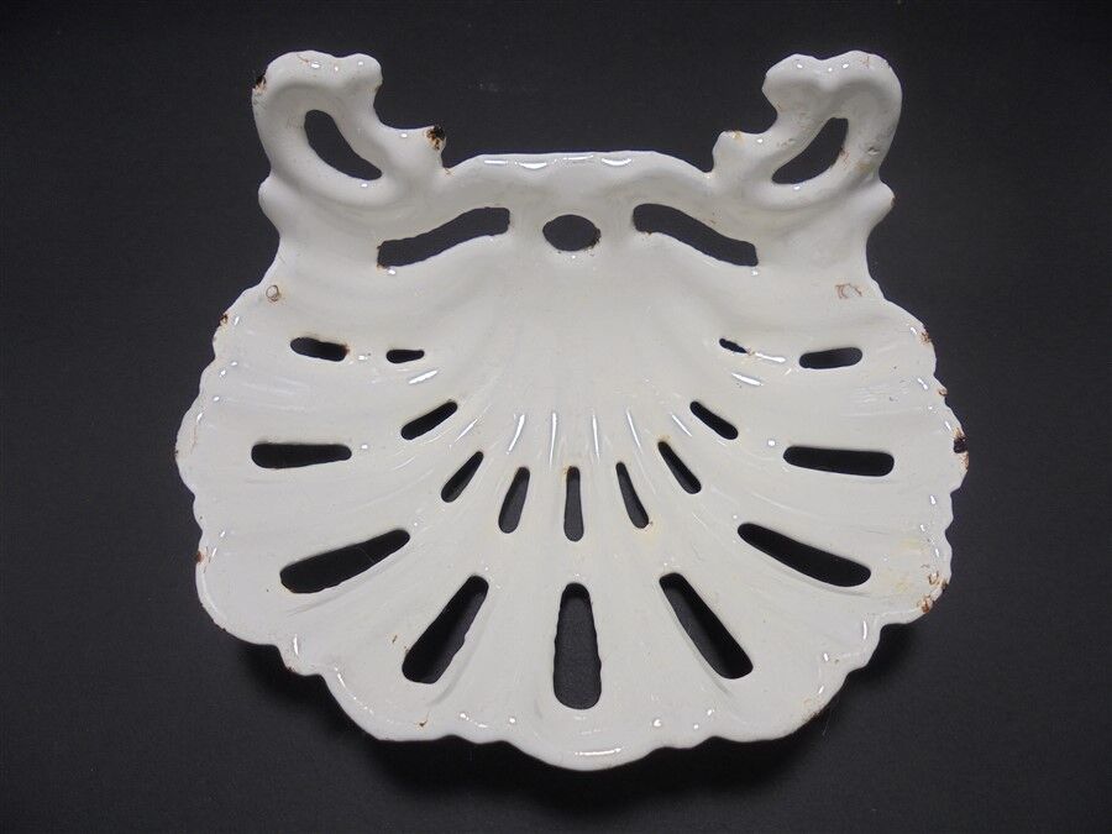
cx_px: 556
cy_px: 417
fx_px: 835
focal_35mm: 26
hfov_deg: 67.3
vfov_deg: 53.1
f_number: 3.5
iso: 100
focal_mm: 4.6
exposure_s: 1/80
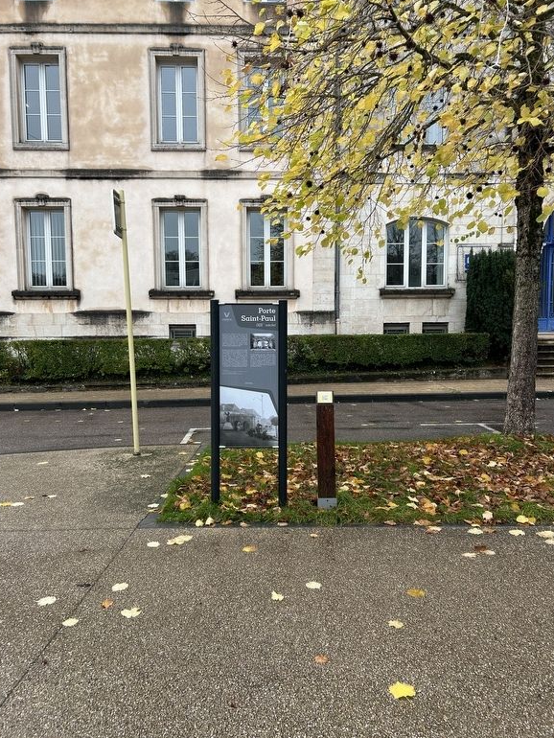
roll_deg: +1.9
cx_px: 273
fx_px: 576
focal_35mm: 27
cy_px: 368
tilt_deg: -1.6
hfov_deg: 51.4
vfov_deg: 65.3
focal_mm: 5.7
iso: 40
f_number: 1.5
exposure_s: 1/230
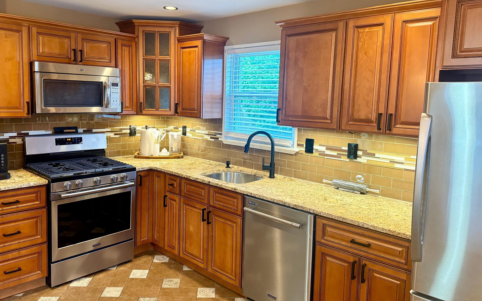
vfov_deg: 45.9
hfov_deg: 68.3
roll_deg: -1.9
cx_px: 228
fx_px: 355
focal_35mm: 27
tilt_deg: -5.4
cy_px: 133
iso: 640
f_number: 1.78
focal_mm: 6.76
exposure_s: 1/60
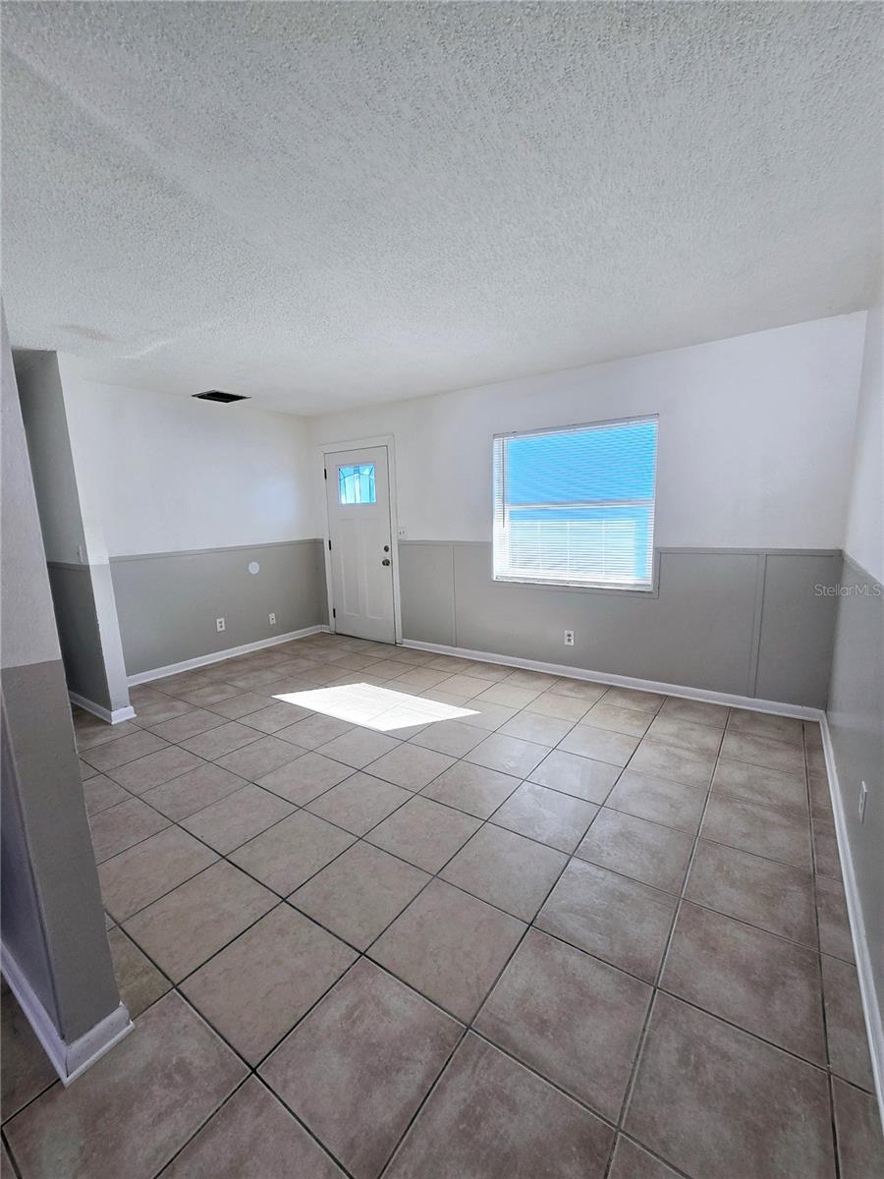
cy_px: 590
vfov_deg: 106.2
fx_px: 443
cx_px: 442
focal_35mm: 13
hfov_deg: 89.9
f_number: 2.2
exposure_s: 1/137
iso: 50
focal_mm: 2.2
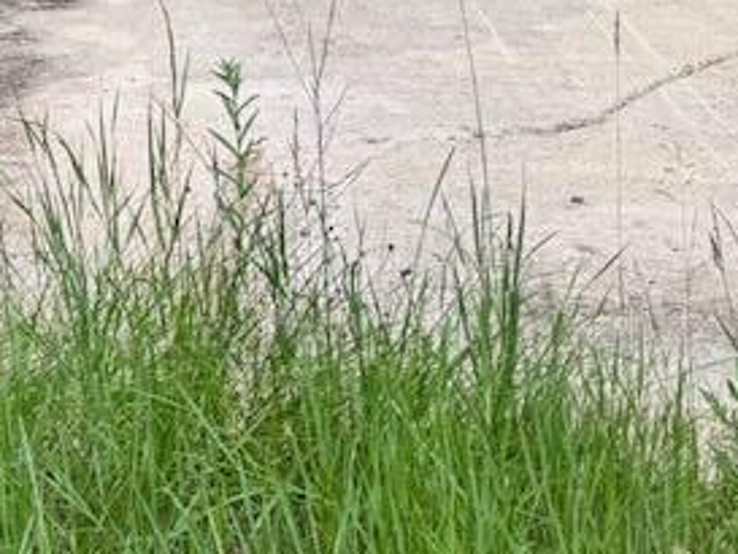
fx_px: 1920
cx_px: -22
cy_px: -378
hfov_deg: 20.9
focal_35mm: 90
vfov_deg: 14.8
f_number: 1.78
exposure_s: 1/280
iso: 80
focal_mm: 6.76
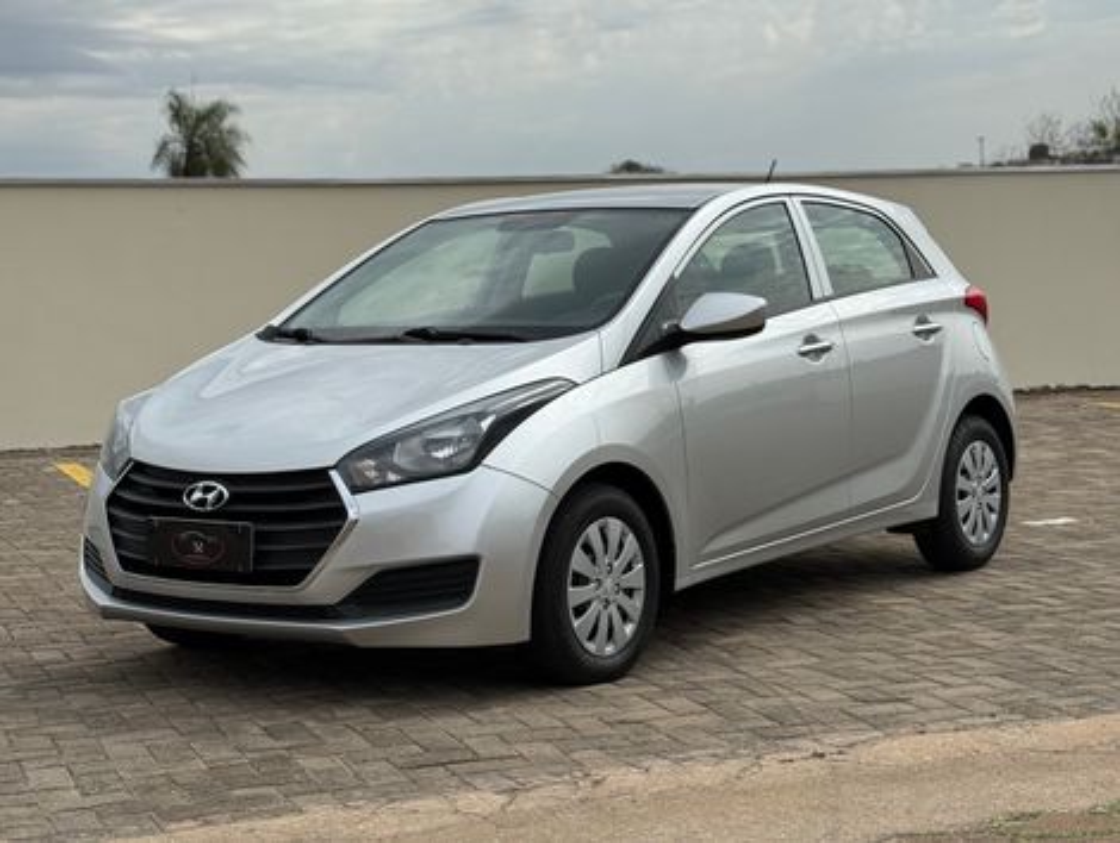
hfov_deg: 39.6
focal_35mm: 48
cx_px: 560
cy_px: 422
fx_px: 1555
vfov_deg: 30.3
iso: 64
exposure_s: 1/7143
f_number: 1.78
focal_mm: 6.76
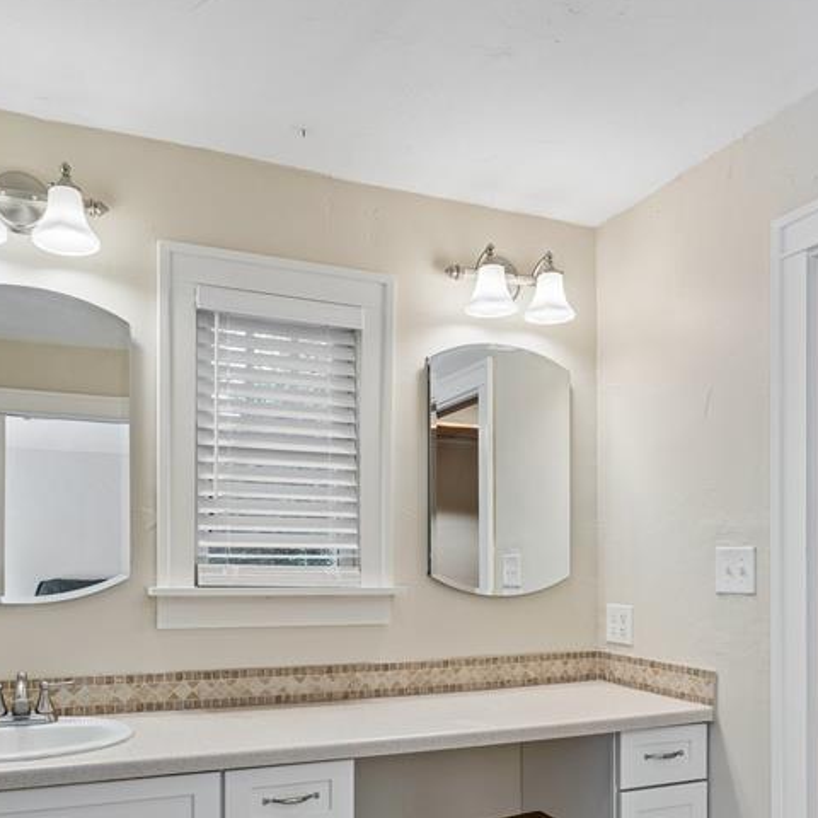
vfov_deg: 54.3
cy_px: 556
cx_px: 360
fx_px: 775
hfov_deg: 55.5
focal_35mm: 29
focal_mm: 16
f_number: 8
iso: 200
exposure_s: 1/20
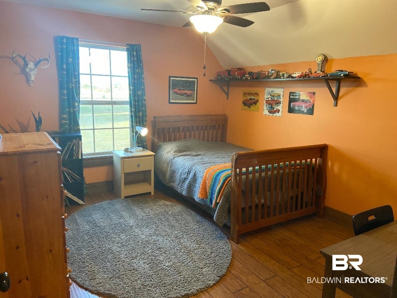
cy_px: 149
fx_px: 298
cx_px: 198
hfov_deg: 67.3
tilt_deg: -10.7
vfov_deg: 53.1
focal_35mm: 26
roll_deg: -1.3
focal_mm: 4.25
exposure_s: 1/60
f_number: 1.8
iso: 500
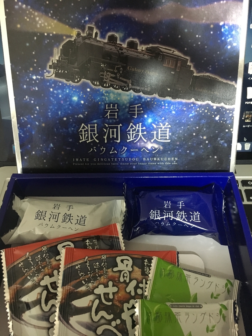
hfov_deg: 48.2
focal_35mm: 29
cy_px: 168
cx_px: 126
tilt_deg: -51.5
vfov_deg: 61.7
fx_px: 281
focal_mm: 4.15
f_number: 2.2
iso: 250
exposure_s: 1/15
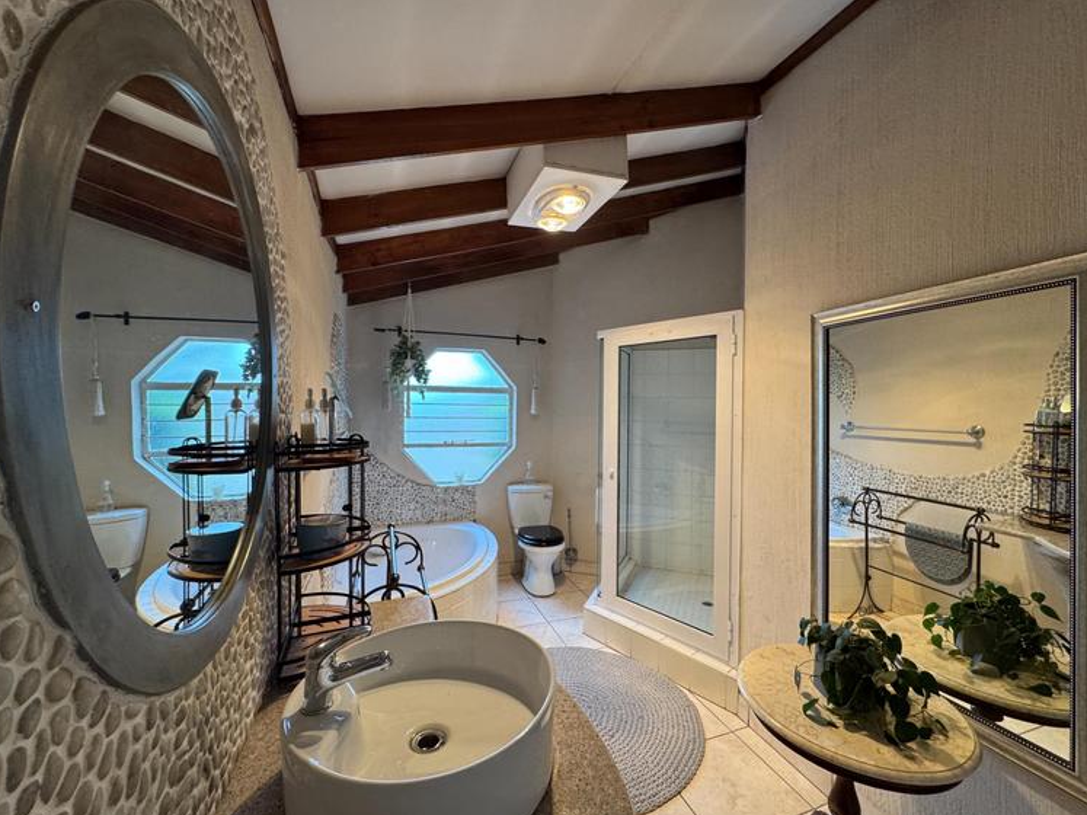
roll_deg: -1.0
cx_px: 565
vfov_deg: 81.7
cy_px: 410
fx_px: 471
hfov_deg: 98.1
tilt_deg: +0.1
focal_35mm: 15
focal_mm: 2.22
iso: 200
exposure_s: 1/100
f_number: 2.2
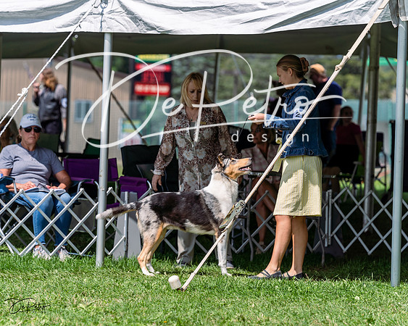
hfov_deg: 8.6
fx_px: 2719
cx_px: 204
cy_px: 163
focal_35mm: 225
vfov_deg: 6.9
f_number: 5
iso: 100
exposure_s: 1/1000
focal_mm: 200
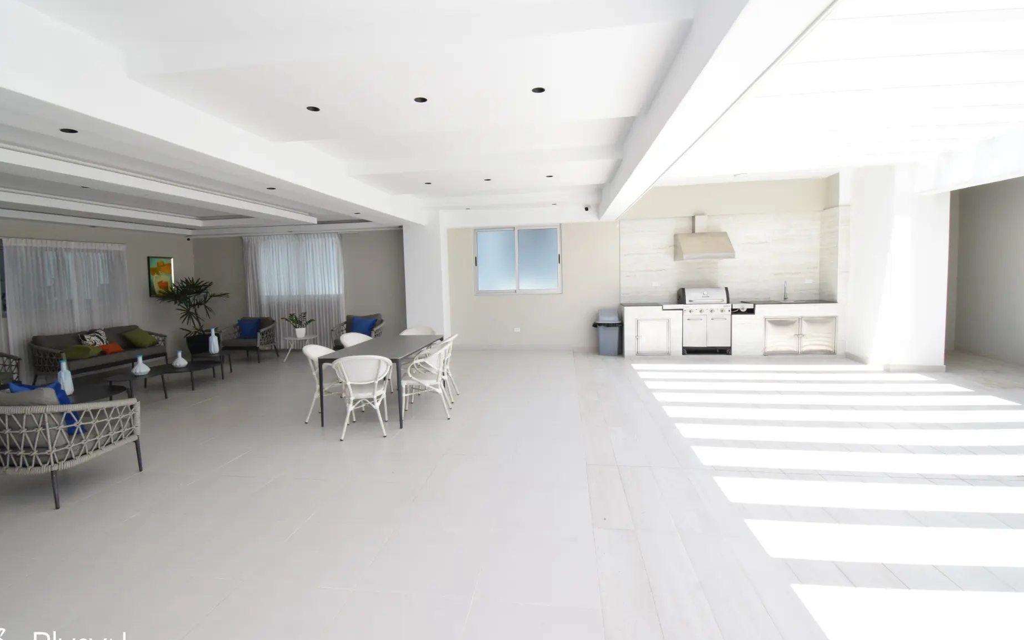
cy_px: 312
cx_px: 489
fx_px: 447
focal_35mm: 16
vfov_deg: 71.2
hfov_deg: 97.8
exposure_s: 1/125
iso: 800
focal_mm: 10
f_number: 14
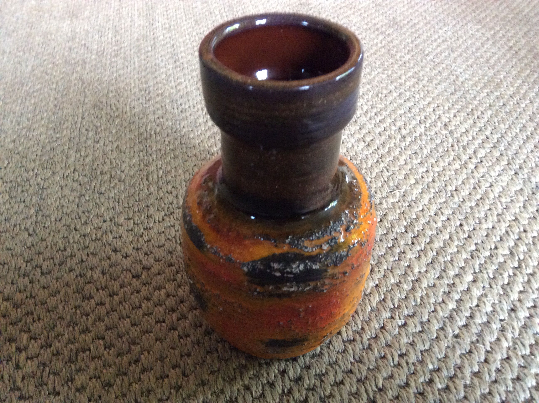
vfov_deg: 44.1
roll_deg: +1.1
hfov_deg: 56.9
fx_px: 498
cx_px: 270
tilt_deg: -43.9
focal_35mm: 32
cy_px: 202
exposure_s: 1/17
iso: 320
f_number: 2.4
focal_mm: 3.3
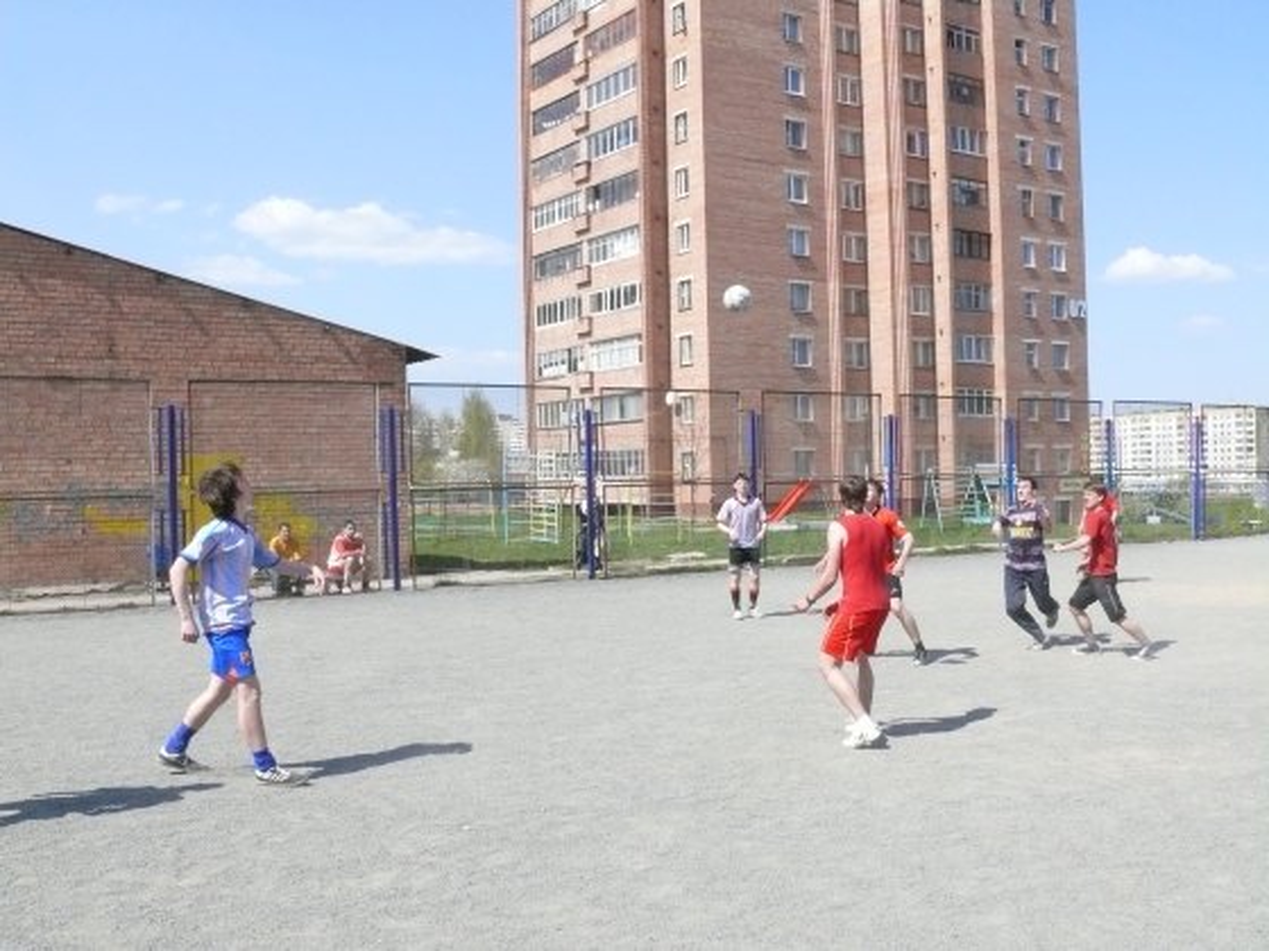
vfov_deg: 40.7
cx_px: 634
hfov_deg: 52.6
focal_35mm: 35
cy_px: 476
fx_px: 1283
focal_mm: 7.4
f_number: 8
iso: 400
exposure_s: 1/800
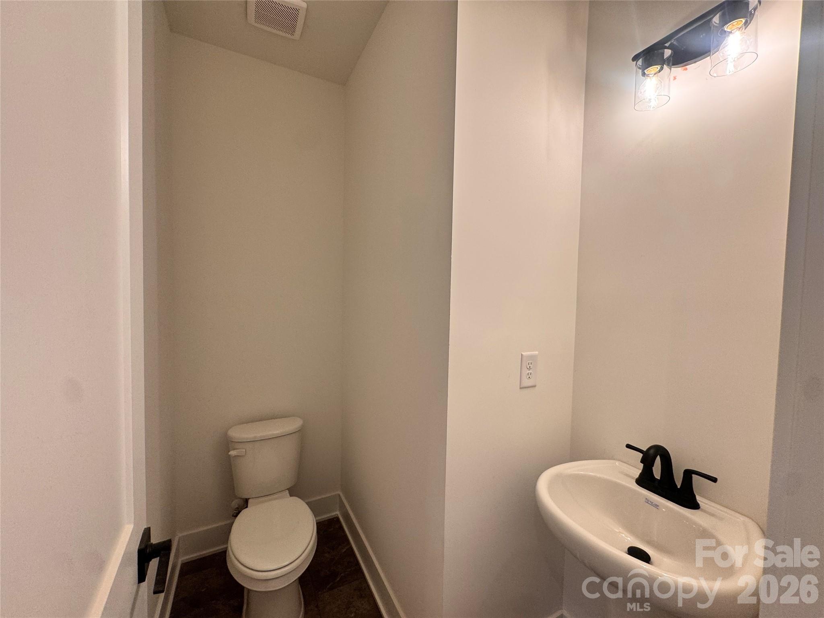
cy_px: 309
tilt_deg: -3.1
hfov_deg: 102.1
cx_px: 412
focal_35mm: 14
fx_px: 333
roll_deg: -1.1
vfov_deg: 85.7
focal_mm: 2.22
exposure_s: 1/120
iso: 125
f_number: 2.2
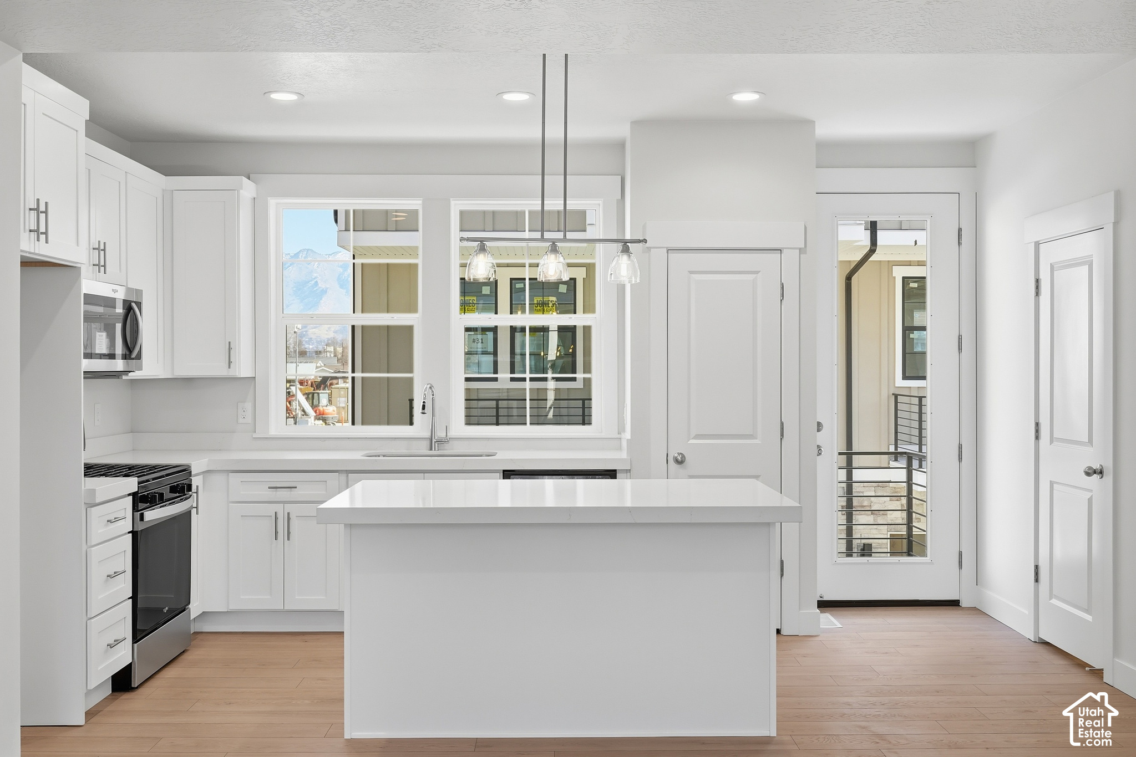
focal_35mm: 35
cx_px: 568
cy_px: 378
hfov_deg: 54.4
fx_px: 1105
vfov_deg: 37.9
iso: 250
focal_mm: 35
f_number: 10
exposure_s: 1/500
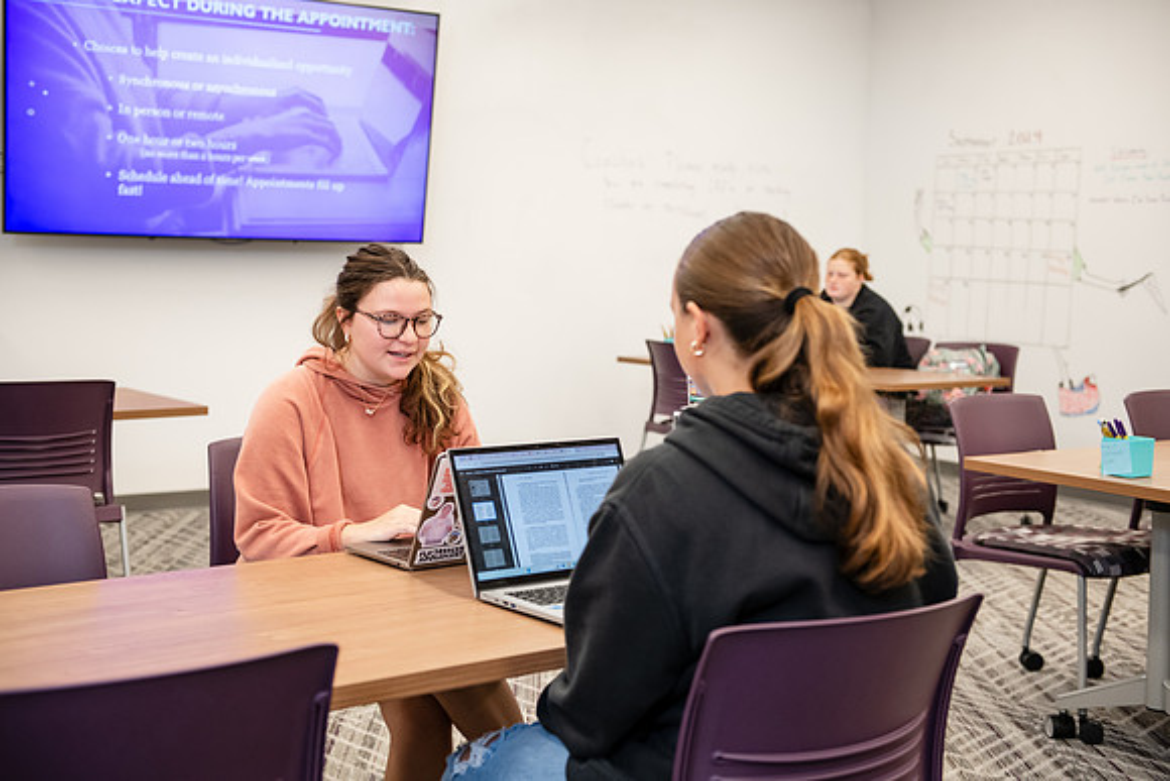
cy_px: 390
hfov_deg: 41.1
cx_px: 585
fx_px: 1560
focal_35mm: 48
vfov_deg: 28.1
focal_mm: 48
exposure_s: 1/200
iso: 1250
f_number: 3.2
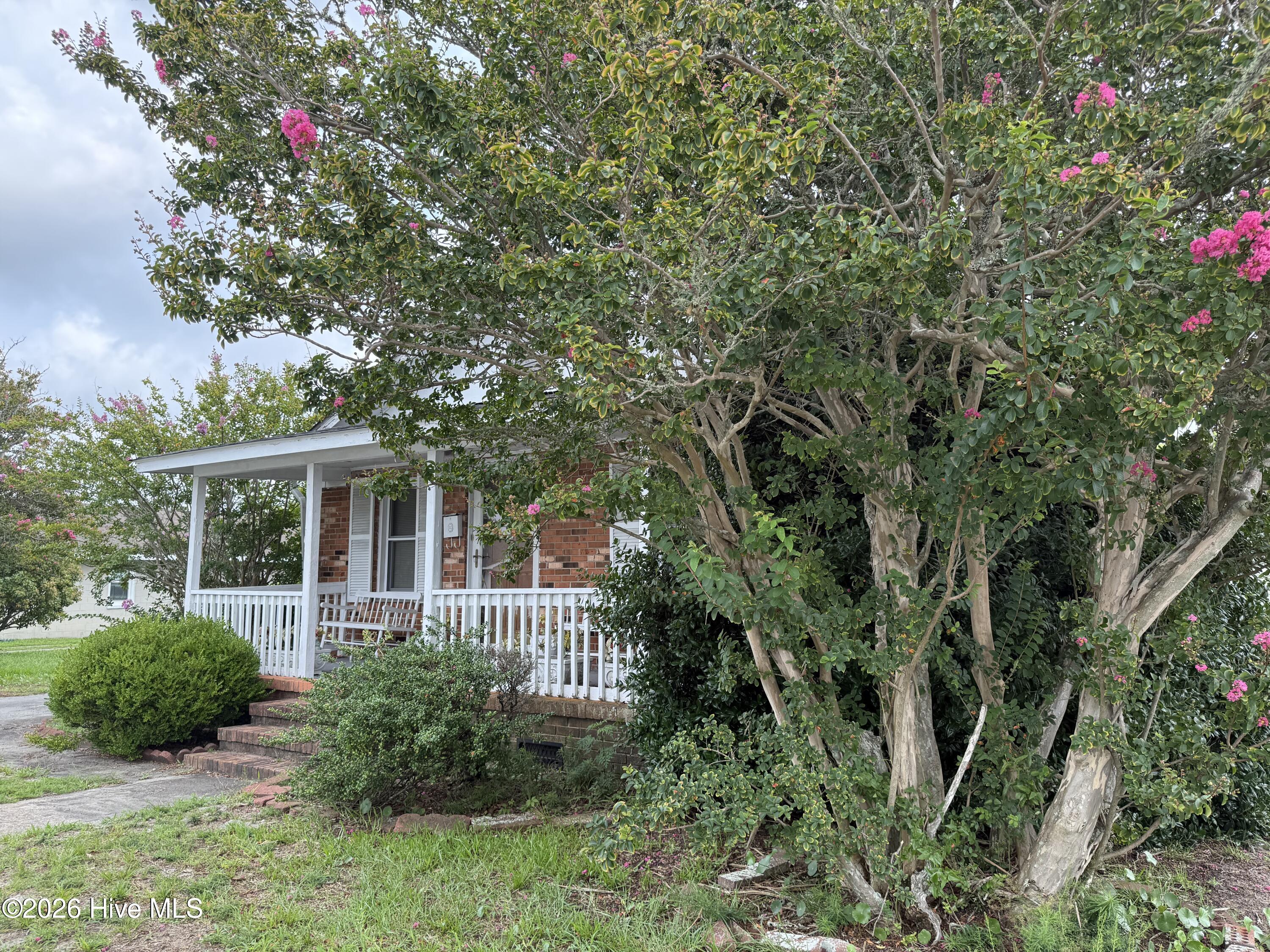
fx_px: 881
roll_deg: +0.3
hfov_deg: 71.6
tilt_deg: +7.4
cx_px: 635
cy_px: 476
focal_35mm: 24
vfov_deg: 56.8
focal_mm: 6.76
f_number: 1.78
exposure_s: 1/992
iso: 100
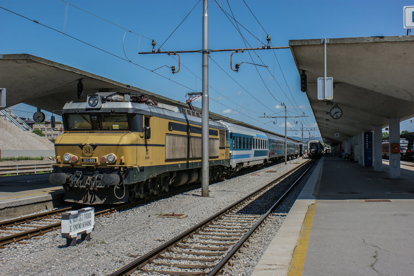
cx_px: 207
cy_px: 138
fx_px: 517
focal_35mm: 45
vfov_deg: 29.8
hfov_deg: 43.6
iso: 100
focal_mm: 30
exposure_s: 1/320
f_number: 8
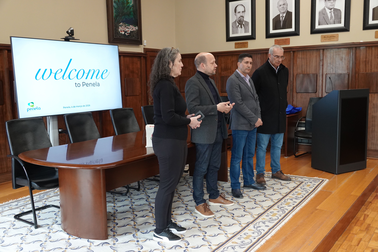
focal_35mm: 35
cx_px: 189
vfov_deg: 37.9
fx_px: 367
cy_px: 126
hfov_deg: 54.4
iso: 800
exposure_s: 1/30
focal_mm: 12.96
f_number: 2.8
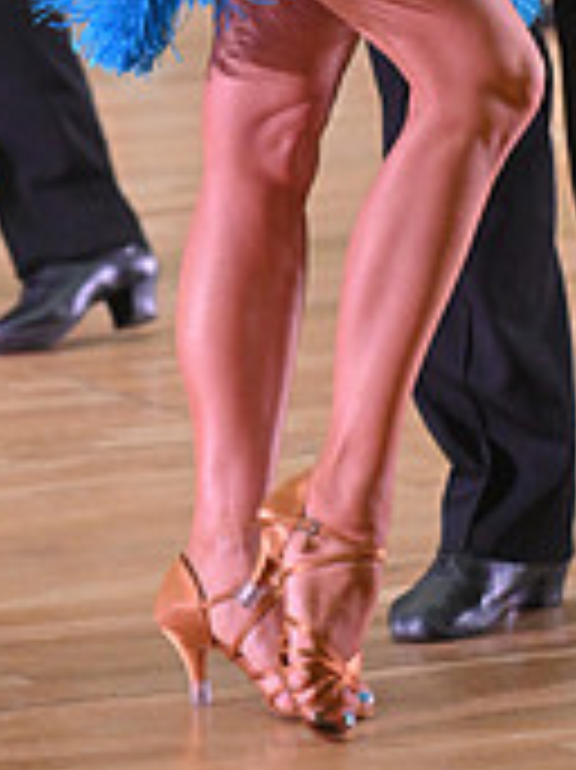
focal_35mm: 391
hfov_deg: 3.8
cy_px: -248
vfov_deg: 5.0
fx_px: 8686
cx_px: 304
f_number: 4
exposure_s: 1/400
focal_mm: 120
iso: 3200
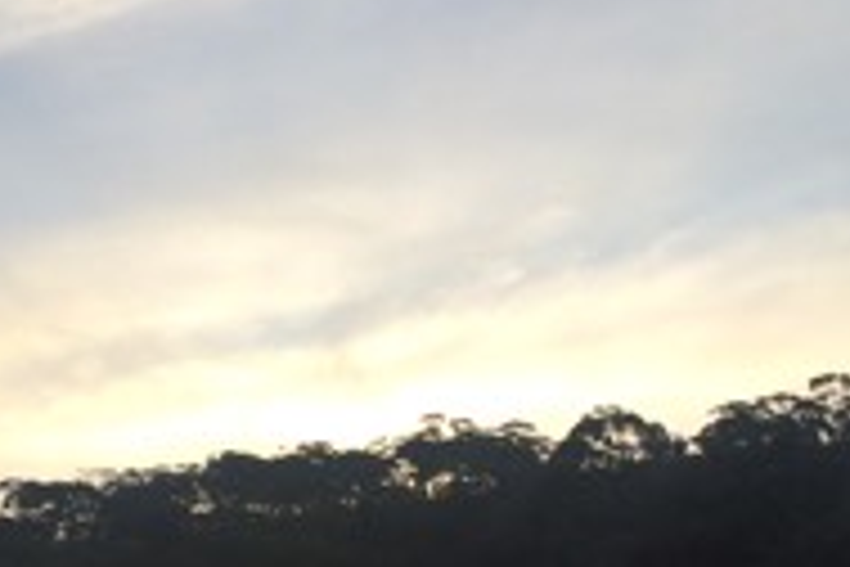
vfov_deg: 16.2
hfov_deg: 24.5
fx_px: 1960
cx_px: 436
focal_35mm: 83
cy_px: 554
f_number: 2.2
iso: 32
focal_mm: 4.15
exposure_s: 1/873
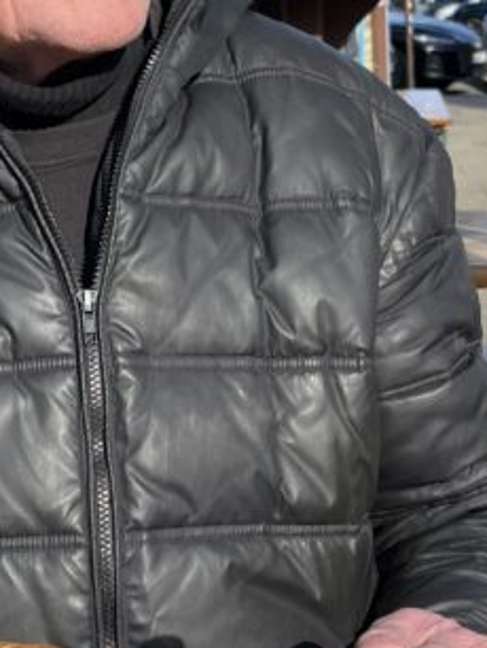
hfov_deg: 16.9
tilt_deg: -9.5
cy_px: 271
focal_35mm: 87
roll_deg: +3.8
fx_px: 1630
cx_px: 146
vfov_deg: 22.5
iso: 50
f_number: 1.6
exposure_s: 1/2825
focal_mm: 5.1
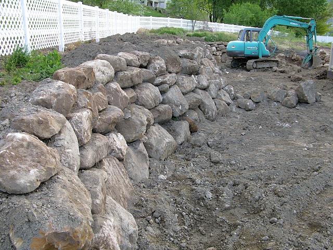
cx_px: 166
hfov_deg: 52.6
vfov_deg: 40.7
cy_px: 125
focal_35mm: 35
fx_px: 337
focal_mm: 8.9
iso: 50
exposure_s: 1/56.9
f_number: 3.5
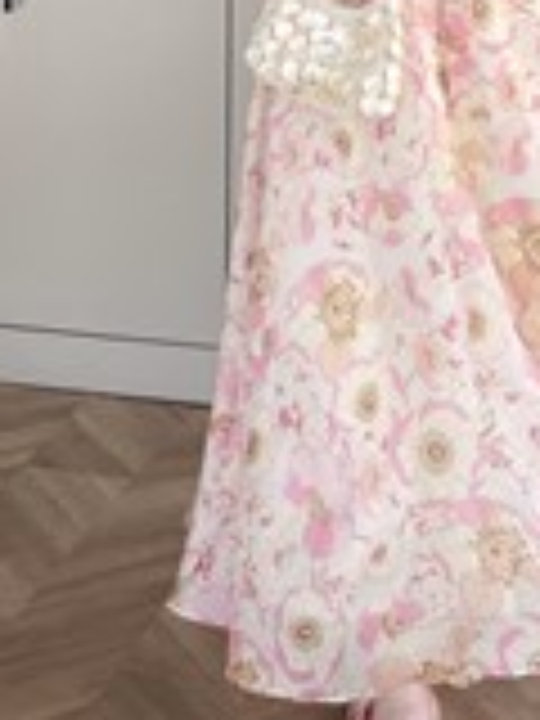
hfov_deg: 23.2
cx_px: 446
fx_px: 1290
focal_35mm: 62
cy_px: 25
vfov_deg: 29.4
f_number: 1.78
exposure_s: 1/121
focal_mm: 6.76
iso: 80
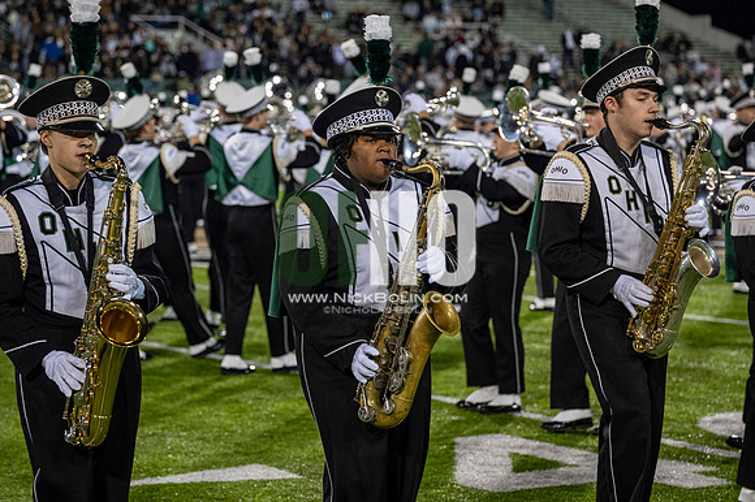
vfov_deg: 13.0
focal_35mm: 105
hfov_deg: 19.5
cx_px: 378
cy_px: 251
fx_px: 2201
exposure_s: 1/500
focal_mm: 70
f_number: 2.8
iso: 500
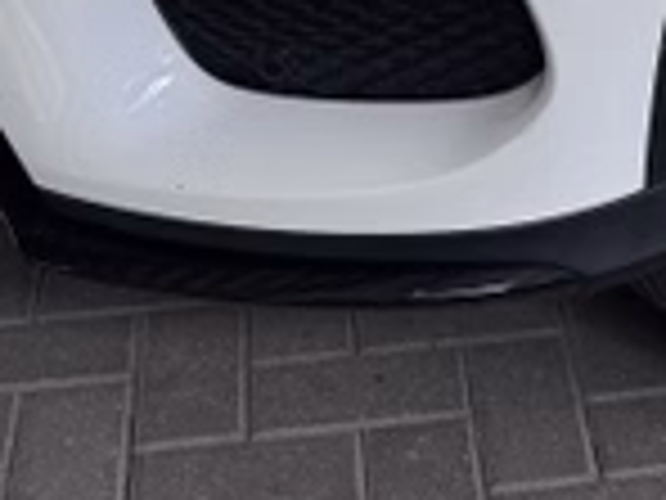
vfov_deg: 12.7
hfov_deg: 18.4
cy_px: -455
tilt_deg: -15.2
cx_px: 666
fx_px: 2001
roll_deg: -0.6
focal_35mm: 104
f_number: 1.78
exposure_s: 1/693
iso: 80
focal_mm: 6.76
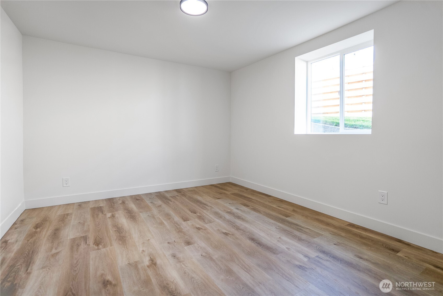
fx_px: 209
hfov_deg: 93.2
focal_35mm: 17
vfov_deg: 70.5
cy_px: 148
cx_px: 222
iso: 400
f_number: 2.8
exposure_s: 1/80
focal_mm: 17
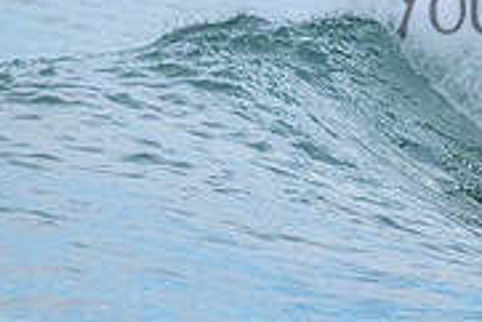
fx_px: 23596
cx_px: 660
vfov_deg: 0.8
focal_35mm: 1761
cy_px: -28
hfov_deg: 1.2
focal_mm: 550
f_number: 11
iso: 4500
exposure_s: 1/1250
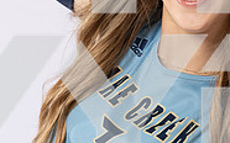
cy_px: 106
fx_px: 1090
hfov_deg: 12.0
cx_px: 175
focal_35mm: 174
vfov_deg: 7.5
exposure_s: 1/250
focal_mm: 47
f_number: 5.6
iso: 200
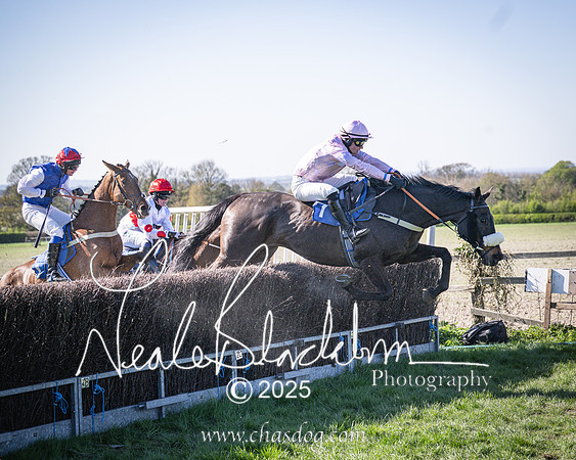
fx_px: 1475
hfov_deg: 22.0
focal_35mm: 87
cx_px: 362
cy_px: 236
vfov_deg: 17.7
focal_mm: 70
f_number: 4
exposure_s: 1/1600
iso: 200
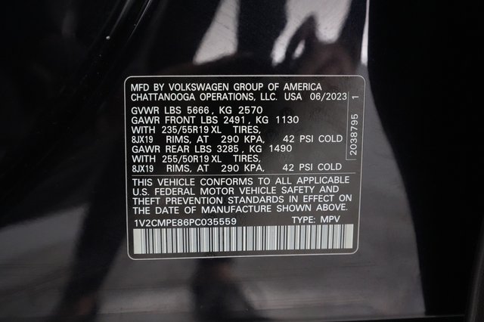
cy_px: 161
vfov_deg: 46.4
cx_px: 242
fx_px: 376
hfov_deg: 65.5
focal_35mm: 28
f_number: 4.5
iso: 12800
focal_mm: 28
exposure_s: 1/125
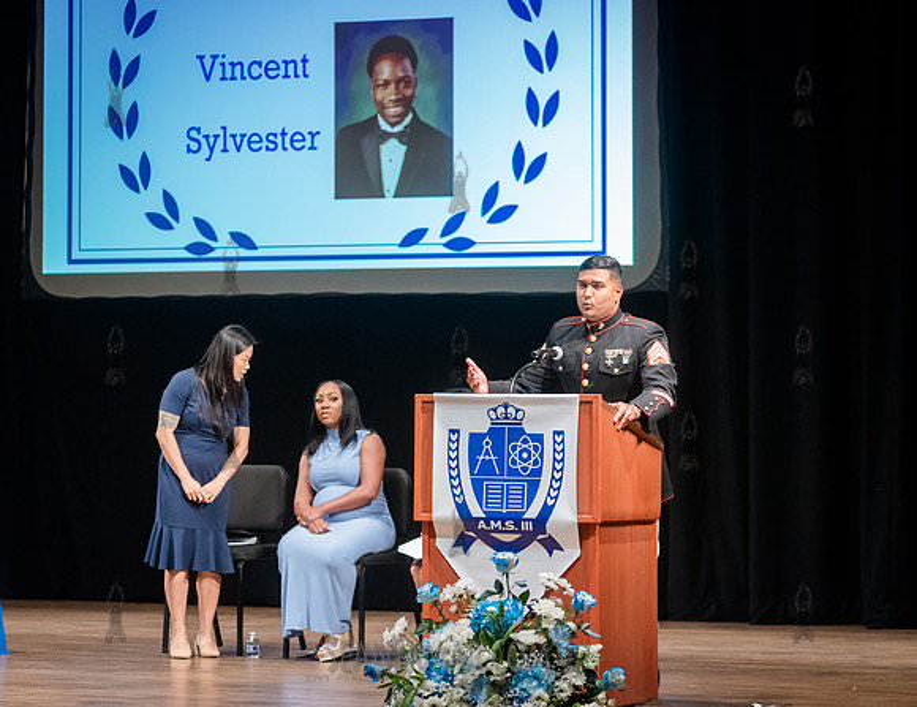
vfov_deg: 9.2
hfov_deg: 11.9
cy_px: 352
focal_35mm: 165
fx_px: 4413
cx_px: 489
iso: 5000
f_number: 4
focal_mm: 145
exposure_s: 1/200
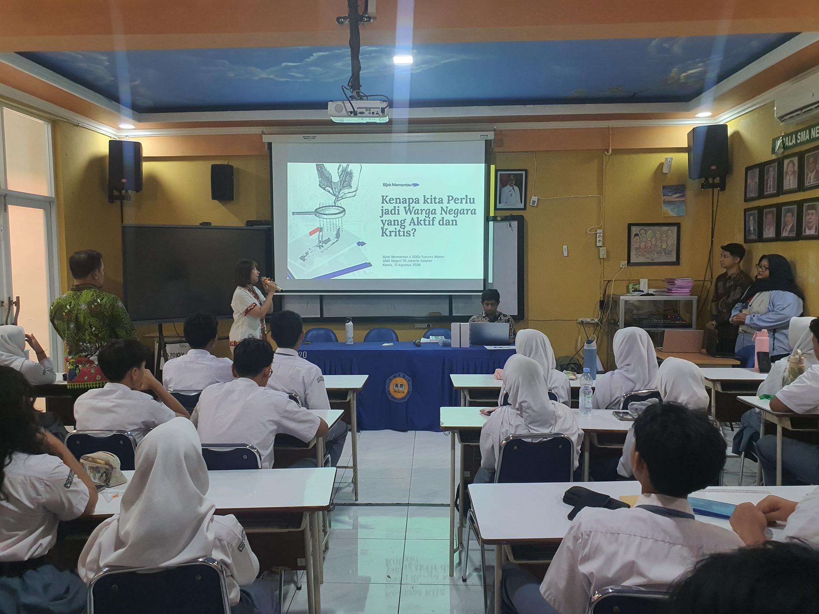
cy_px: 307
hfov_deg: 67.3
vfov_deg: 53.1
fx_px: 615
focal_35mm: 26
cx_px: 410
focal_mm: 4.3
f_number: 2.4
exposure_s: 1/50
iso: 160
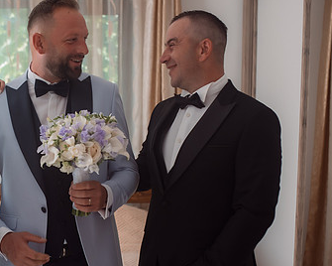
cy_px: 176
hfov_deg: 25.4
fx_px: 717
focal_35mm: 73
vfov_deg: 20.9
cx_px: 48
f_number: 2.8
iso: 400
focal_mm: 35
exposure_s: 1/200
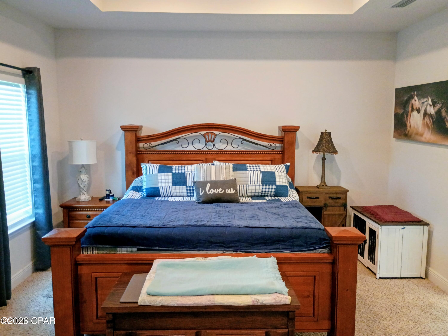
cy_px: 168
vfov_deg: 48.2
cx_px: 224
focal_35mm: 29
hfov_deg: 61.7
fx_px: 375
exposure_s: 1/40
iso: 849
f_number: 1.8
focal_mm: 4.27
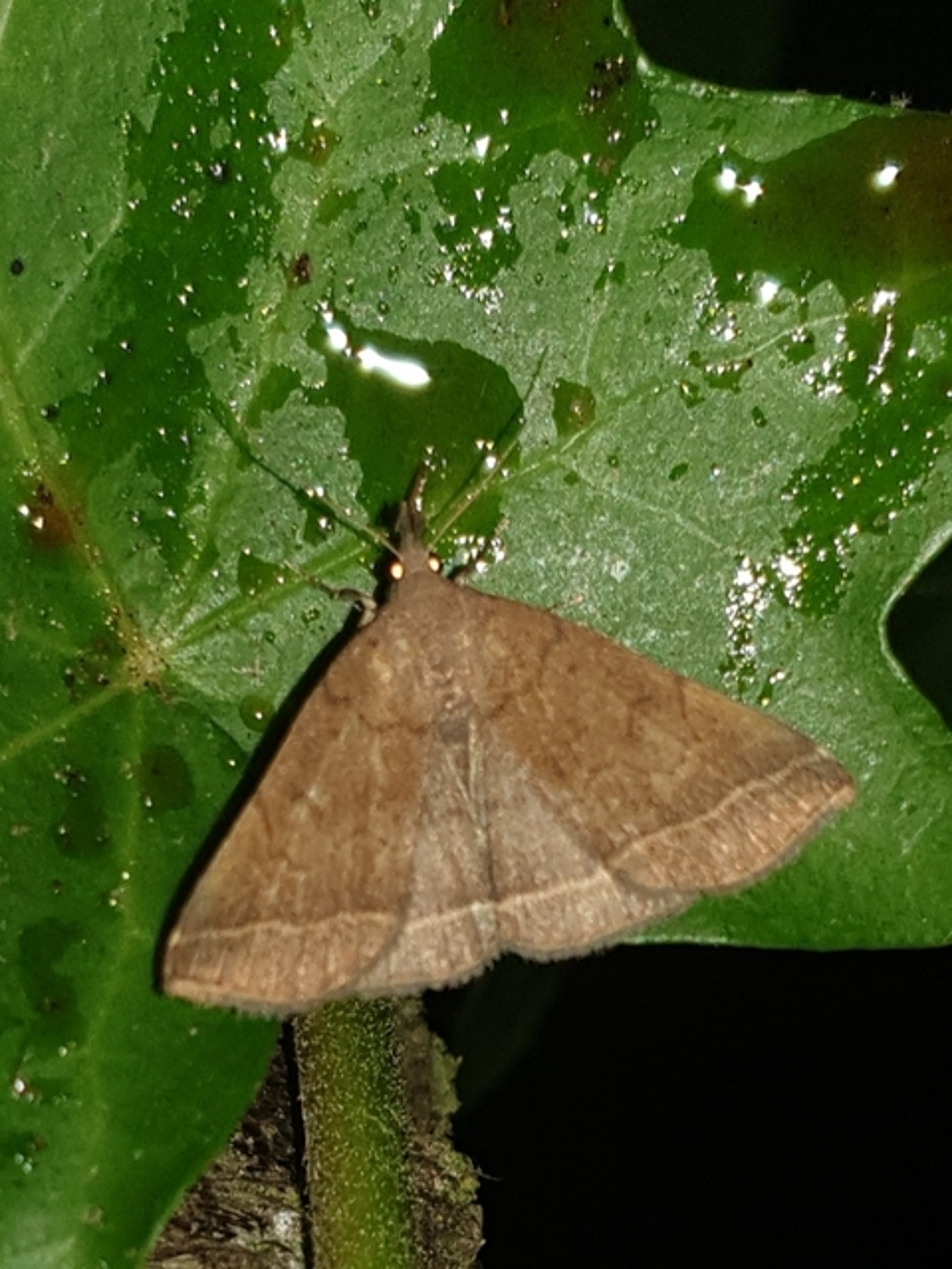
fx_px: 953
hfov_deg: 53.1
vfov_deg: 67.3
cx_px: 476
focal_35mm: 26
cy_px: 634
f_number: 1.5
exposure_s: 1/170
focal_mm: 4.3
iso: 50
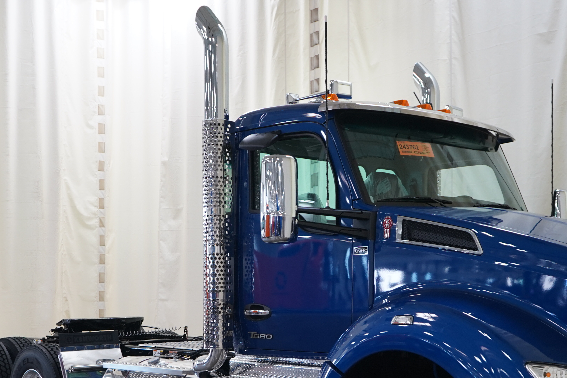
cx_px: 346
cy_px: 322
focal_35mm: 54
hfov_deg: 36.7
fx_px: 850
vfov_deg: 24.5
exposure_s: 1/160
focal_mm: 29
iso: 1250
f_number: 4
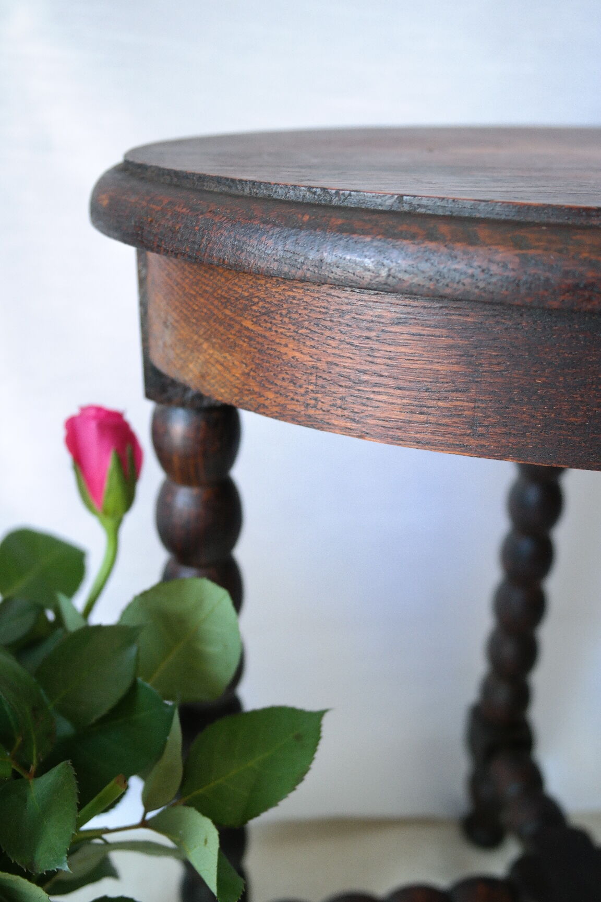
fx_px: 901
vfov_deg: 53.1
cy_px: 451
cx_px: 300
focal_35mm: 36
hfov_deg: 36.9
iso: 800
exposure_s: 1/30
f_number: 5.6
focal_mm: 24
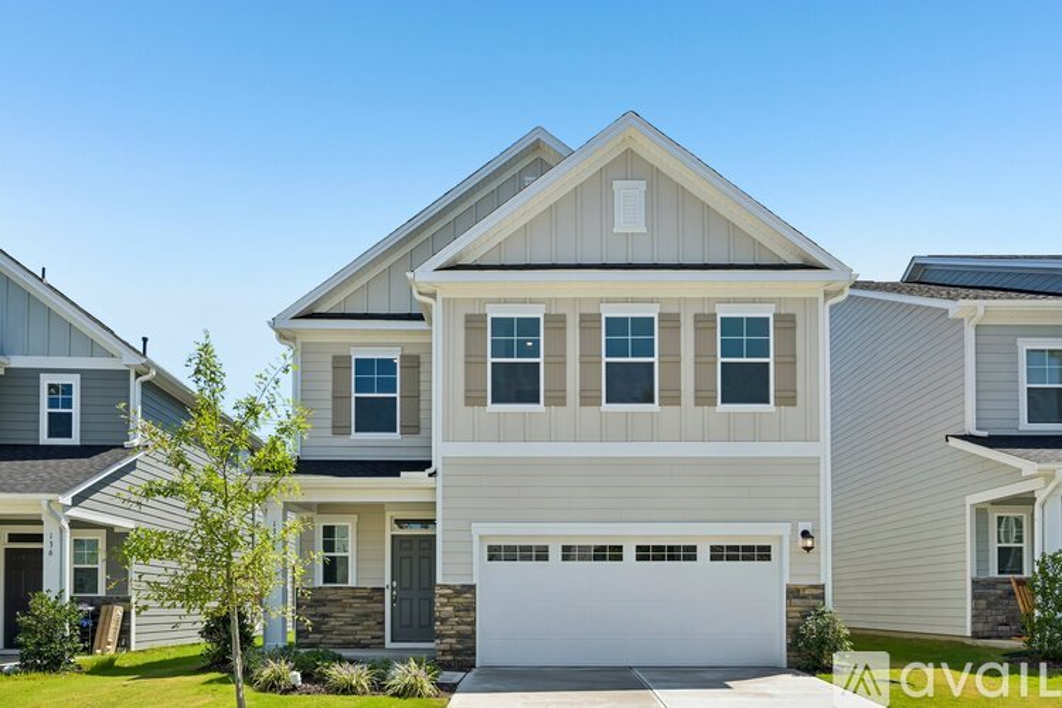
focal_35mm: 22
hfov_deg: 79.9
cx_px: 531
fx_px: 634
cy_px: 354
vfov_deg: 58.3
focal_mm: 21.5
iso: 100
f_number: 8
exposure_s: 1/320
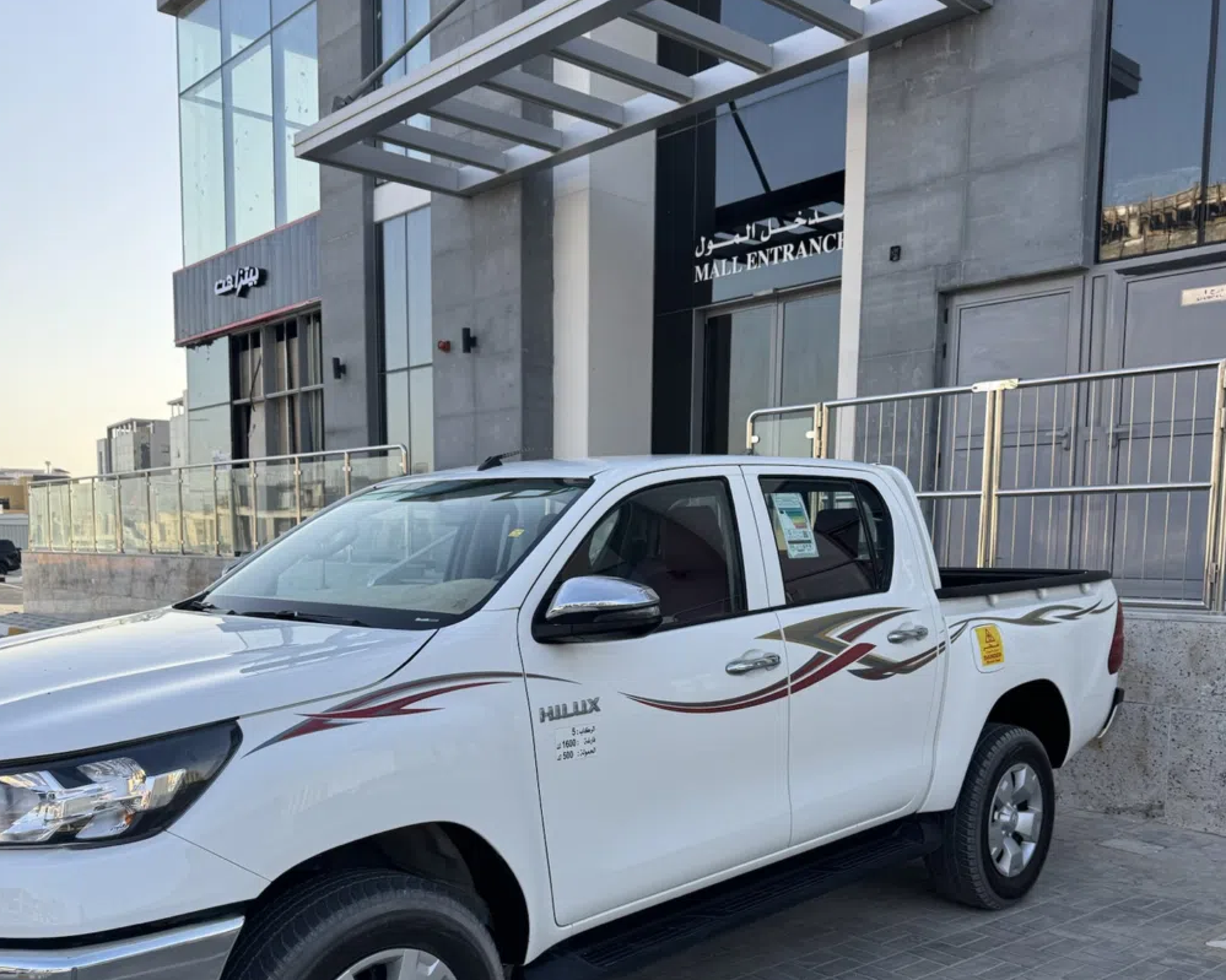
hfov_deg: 55.7
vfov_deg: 44.9
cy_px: 675
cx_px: 617
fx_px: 1161
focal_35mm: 32
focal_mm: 6.76
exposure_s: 1/995
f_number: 1.78
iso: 80
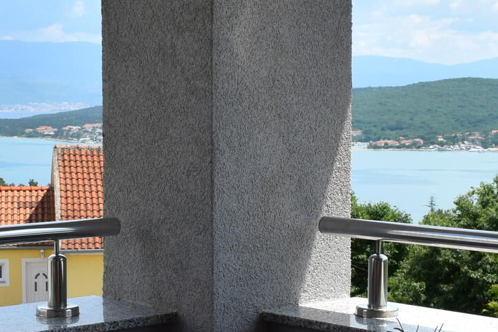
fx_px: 1245
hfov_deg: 22.6
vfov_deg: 15.2
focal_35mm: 90
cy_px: 212
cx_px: 203
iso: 200
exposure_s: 1/400
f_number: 10
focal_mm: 18
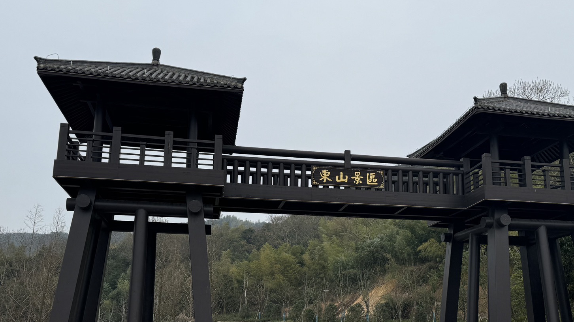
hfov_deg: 55.2
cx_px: 313
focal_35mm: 36
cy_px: 225
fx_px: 548
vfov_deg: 32.4
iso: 80
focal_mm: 6.76
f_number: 1.78
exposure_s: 1/1238
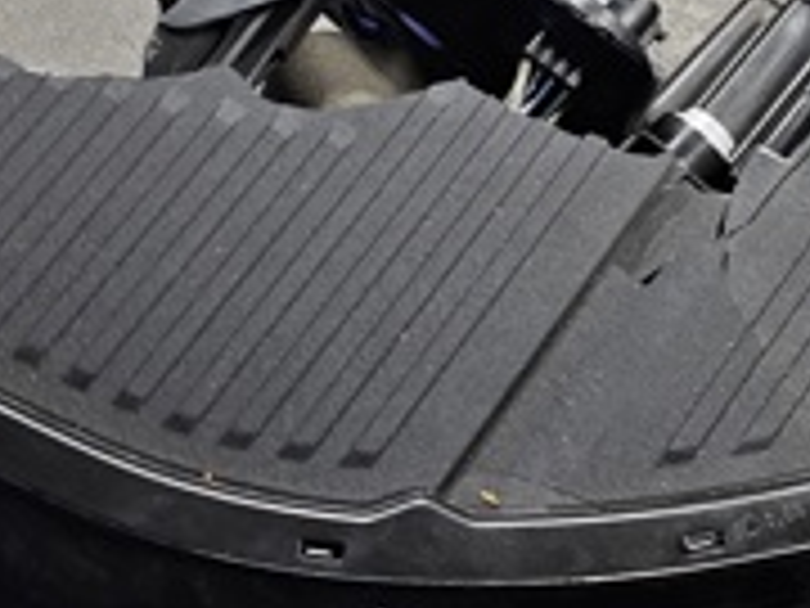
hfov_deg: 23.6
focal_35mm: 82
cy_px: 81
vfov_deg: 17.8
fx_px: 1919
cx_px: 608
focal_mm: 6.3
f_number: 1.7
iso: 640
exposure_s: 1/25
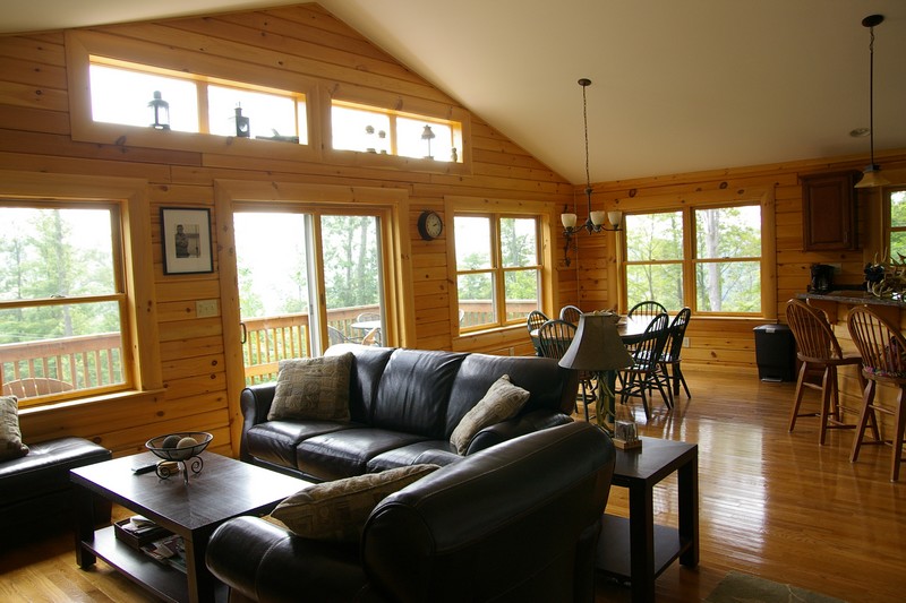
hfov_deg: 70.4
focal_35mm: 26
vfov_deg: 50.4
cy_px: 302
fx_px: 642
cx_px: 453
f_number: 4
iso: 400
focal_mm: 17
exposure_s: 1/60
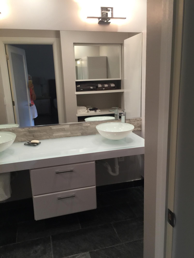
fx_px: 217
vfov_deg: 61.7
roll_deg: +4.1
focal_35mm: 29
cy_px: 129
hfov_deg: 48.2
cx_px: 97
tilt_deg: -11.4
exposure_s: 1/30
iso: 40
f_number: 2.2
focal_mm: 4.15
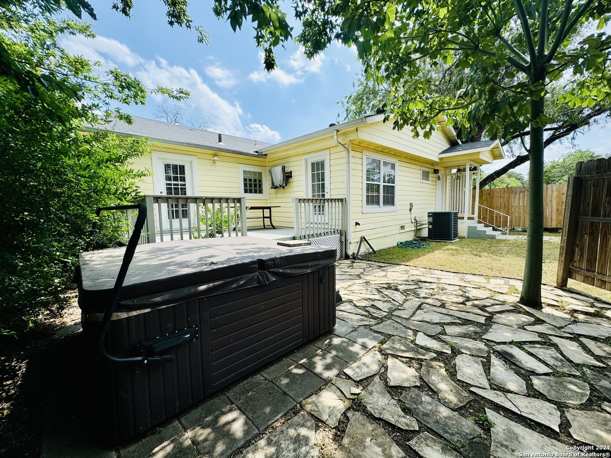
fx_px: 247
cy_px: 229
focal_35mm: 14
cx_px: 306
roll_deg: +1.3
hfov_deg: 102.1
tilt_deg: -5.3
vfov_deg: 85.7
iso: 50
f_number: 2.2
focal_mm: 2.22
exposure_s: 1/1034
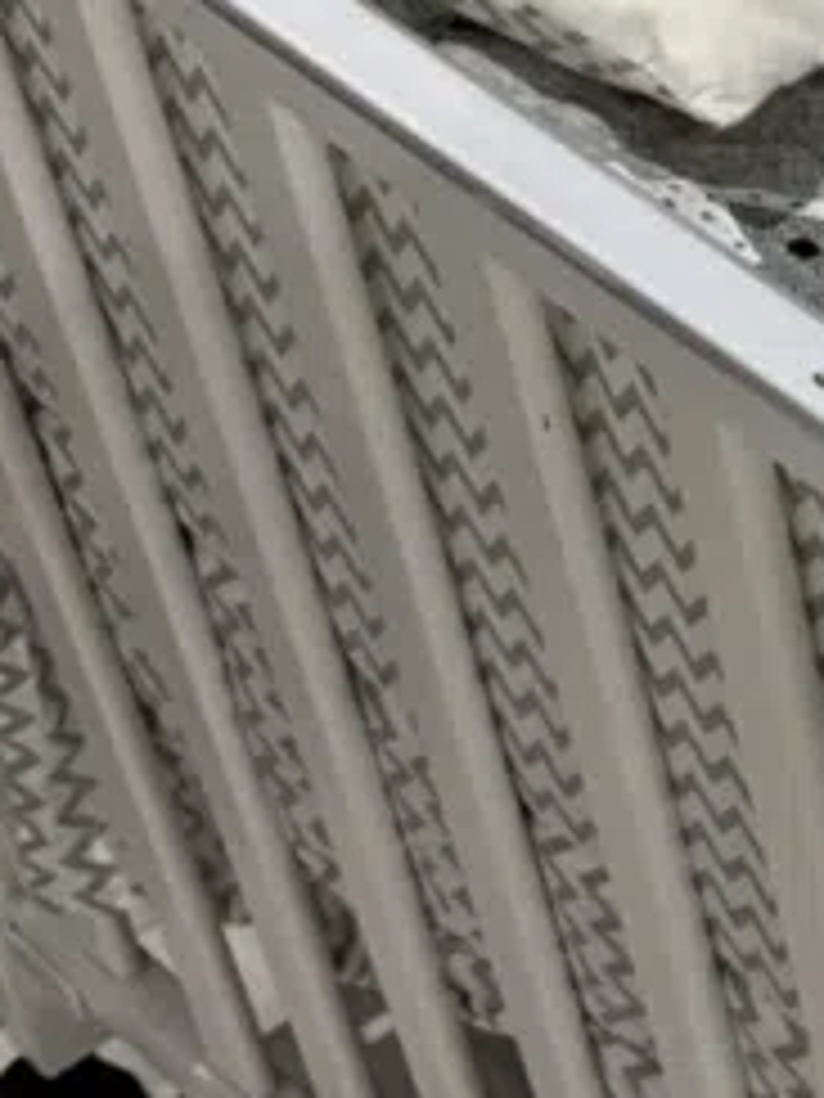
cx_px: 2040
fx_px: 4253
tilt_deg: -41.3
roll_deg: -3.5
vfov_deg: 14.6
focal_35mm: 134
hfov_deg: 9.7
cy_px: 191
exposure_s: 1/50
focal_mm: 6.76
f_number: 1.78
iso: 500
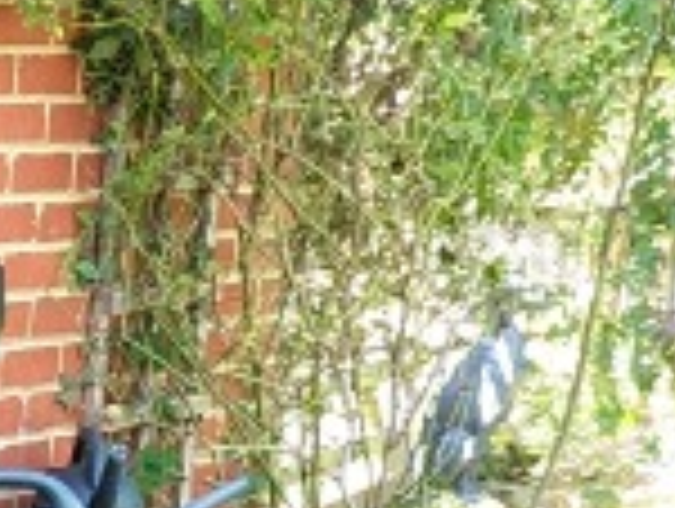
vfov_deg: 7.5
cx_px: -963
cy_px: 987
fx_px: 3750
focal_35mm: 192
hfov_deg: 9.2
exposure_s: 1/90
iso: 58
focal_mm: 6.81
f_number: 1.85
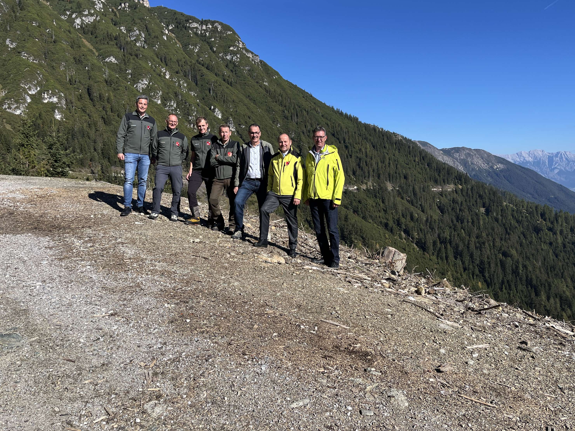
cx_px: 292
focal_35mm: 27
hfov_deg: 65.3
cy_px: 209
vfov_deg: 51.4
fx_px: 449
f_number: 1.6
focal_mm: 5.1
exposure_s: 1/3311
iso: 50
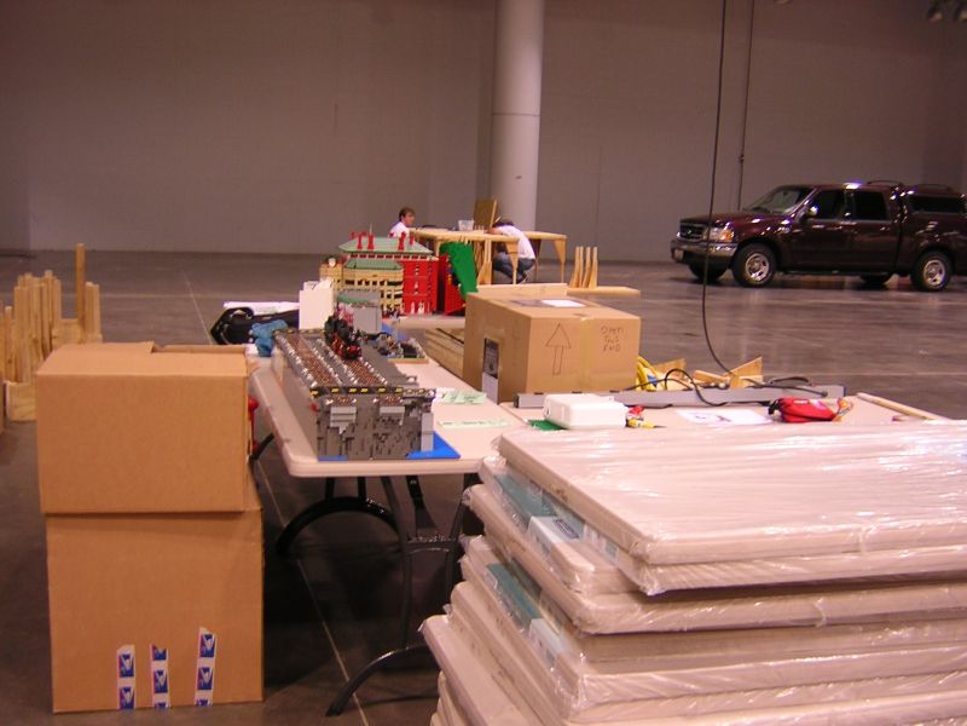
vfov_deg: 39.7
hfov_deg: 51.4
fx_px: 1006
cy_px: 363
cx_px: 484
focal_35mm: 36
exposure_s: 1/3.6
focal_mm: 4.7
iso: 123
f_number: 2.6
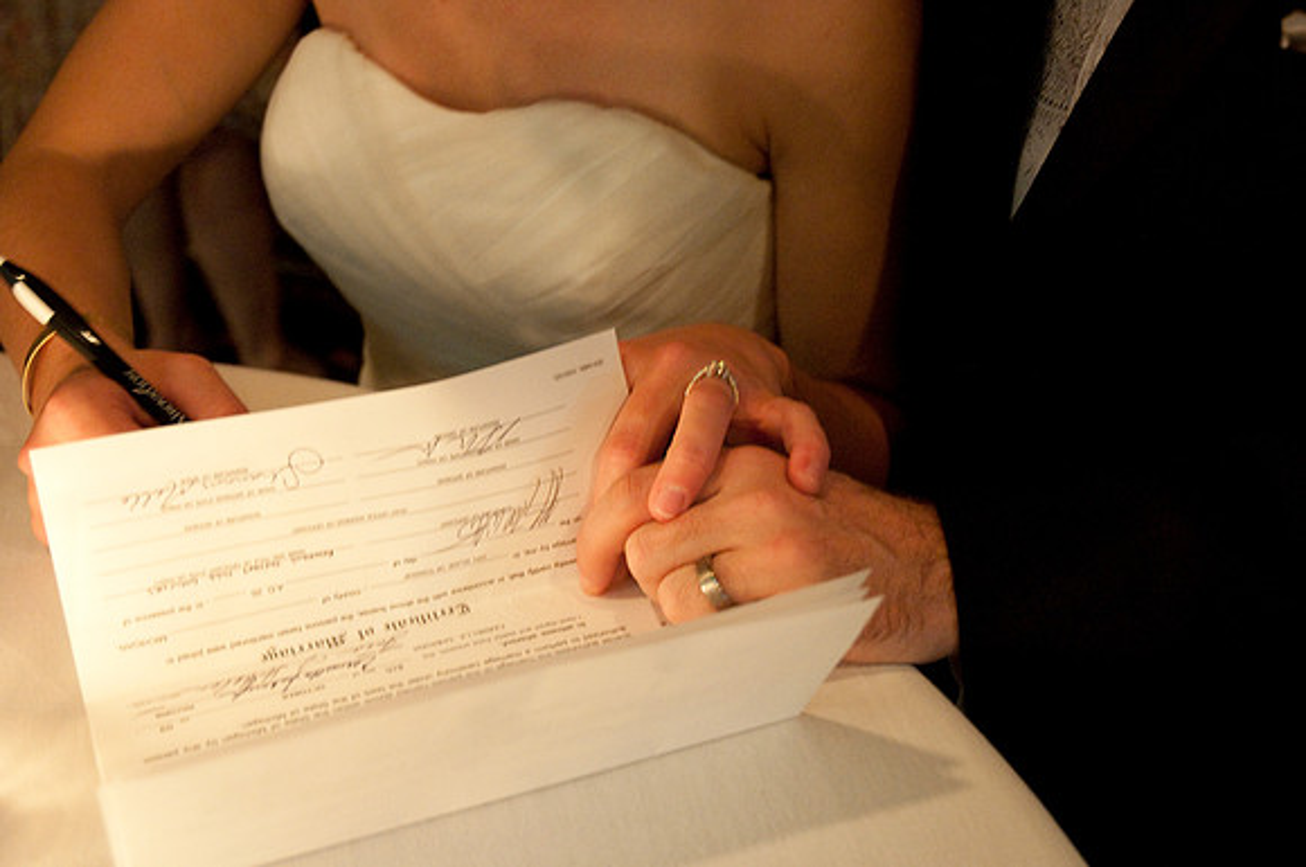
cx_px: 653
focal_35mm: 46
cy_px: 434
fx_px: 1685
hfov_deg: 42.4
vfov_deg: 28.9
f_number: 4
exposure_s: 1/10
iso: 1600
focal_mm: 31
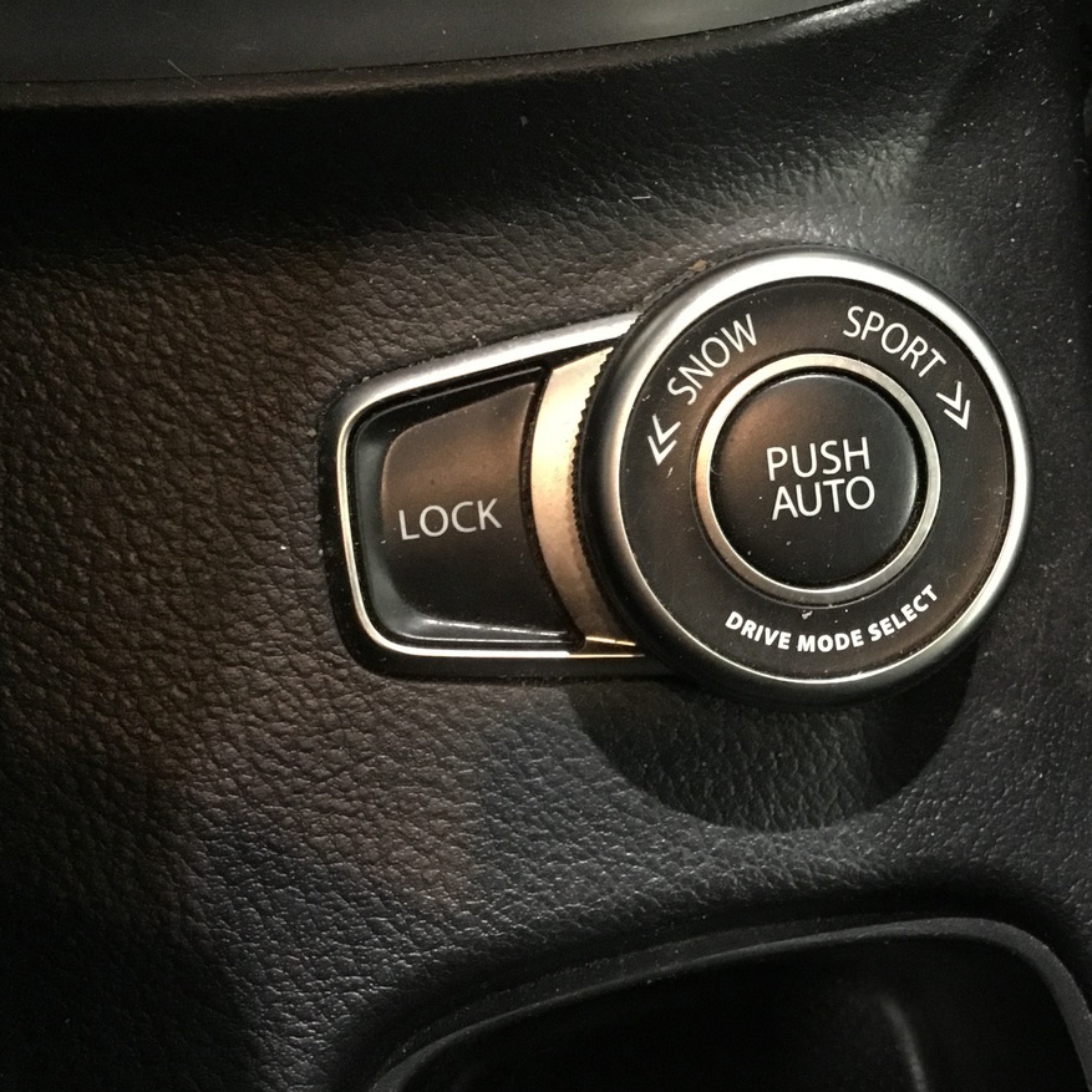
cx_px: 833
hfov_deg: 36.6
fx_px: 1606
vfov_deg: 37.4
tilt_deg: -71.4
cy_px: 446
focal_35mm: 45
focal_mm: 3.3
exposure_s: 1/17
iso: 500
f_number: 2.4
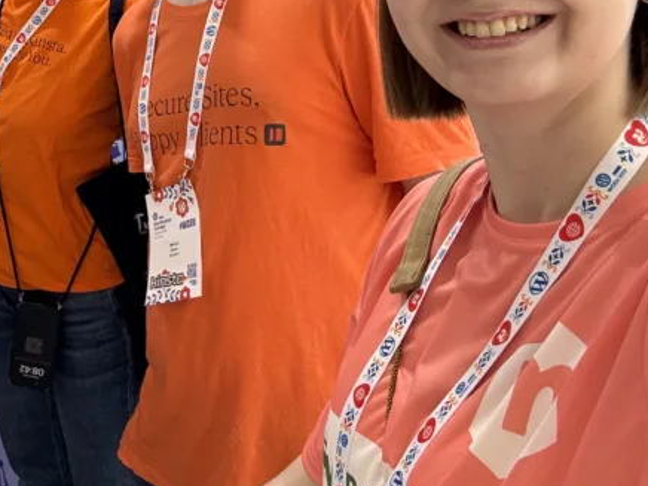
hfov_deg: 32.1
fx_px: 1011
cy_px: 18
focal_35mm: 54
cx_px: -33
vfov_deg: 25.9
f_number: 1.9
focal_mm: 2.69
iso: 80
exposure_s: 1/100
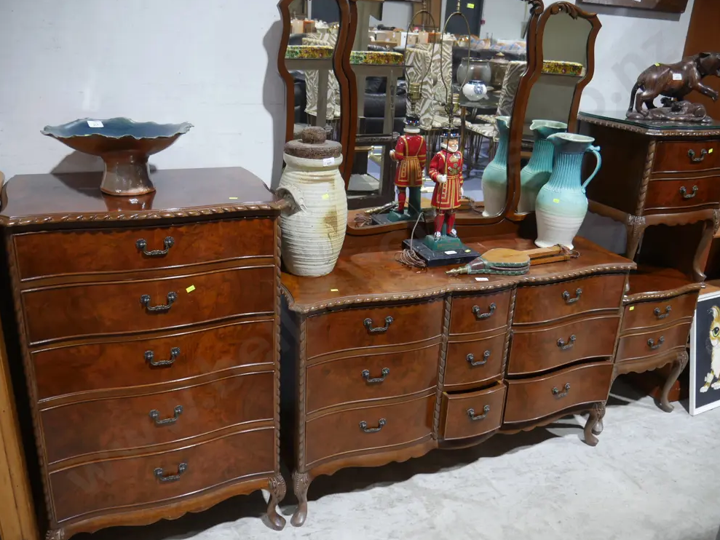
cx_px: 372
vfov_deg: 48.2
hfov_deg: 61.6
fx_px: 603
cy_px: 266
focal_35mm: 29
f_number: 3.5
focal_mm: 14
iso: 500
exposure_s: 1/60
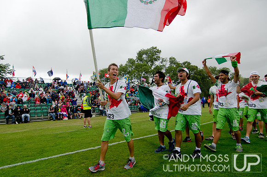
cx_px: 134
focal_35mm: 16
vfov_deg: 71.8
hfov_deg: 95.1
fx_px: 122
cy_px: 88
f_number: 4.5
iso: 500
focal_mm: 11
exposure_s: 1/1000
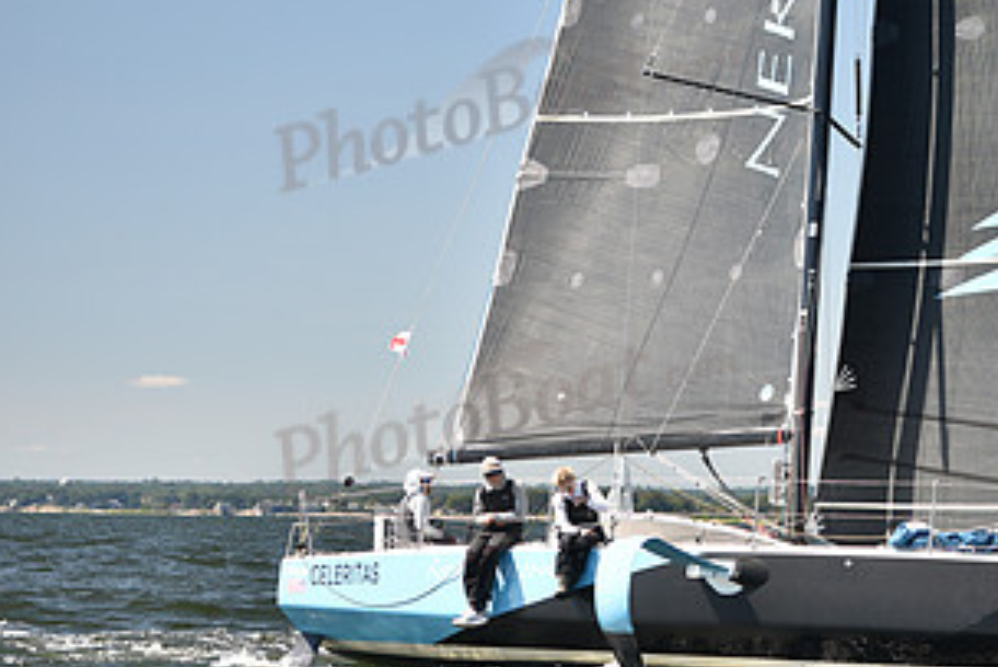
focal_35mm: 162
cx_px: 909
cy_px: 534
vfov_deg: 8.5
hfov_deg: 12.6
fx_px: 4493
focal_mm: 85
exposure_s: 1/800
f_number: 3.2
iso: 250
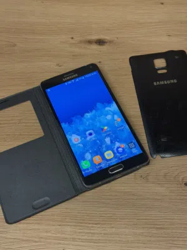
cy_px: 125
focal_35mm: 48
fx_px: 346
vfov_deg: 39.7
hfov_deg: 30.3
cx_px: 94
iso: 80
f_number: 1.78
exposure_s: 1/50
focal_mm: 6.76
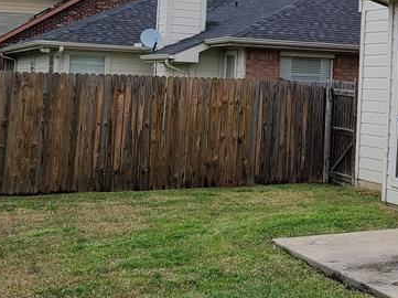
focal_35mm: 71
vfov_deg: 20.4
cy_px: 51
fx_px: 816
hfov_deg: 25.3
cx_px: 449
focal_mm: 7
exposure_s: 1/283
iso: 16
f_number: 1.8
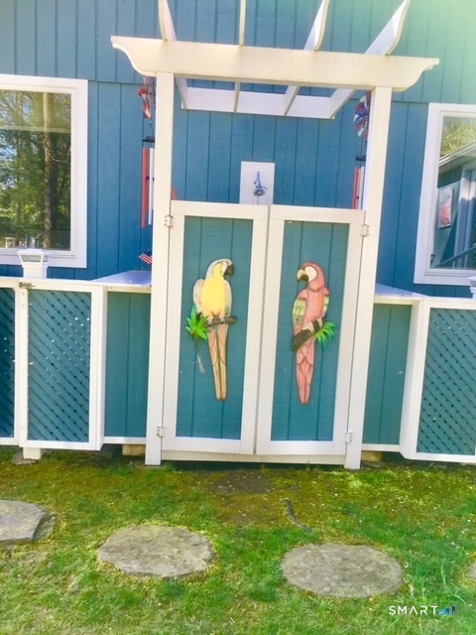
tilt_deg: -4.6
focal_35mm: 29
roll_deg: -3.2
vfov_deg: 61.7
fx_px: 532
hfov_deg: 48.2
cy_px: 318
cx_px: 238
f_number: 2.2
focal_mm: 4.15
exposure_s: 1/284
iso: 25
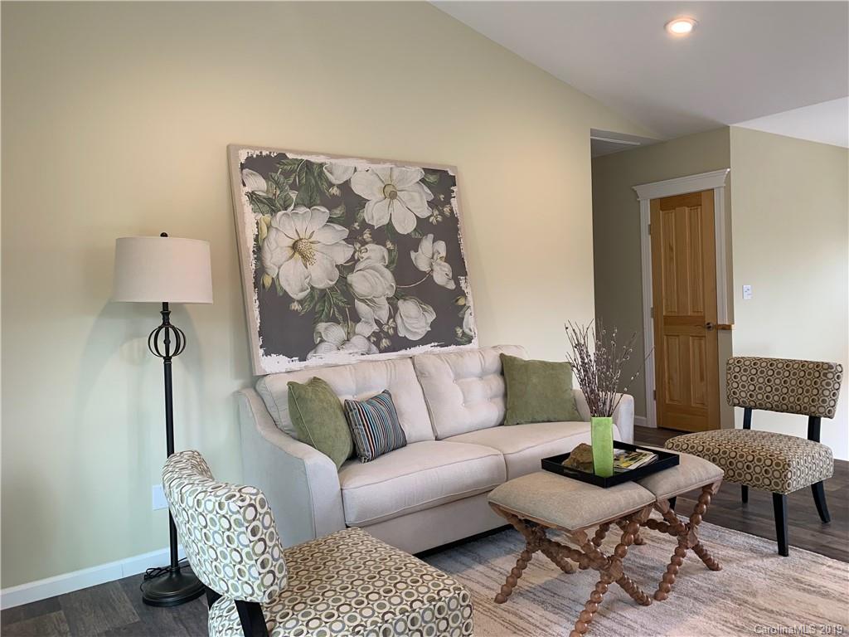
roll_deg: +2.7
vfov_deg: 53.1
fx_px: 638
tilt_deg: -0.8
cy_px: 318
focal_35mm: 26
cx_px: 424
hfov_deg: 67.3
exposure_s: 1/60
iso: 64
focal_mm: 4.25
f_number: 1.8
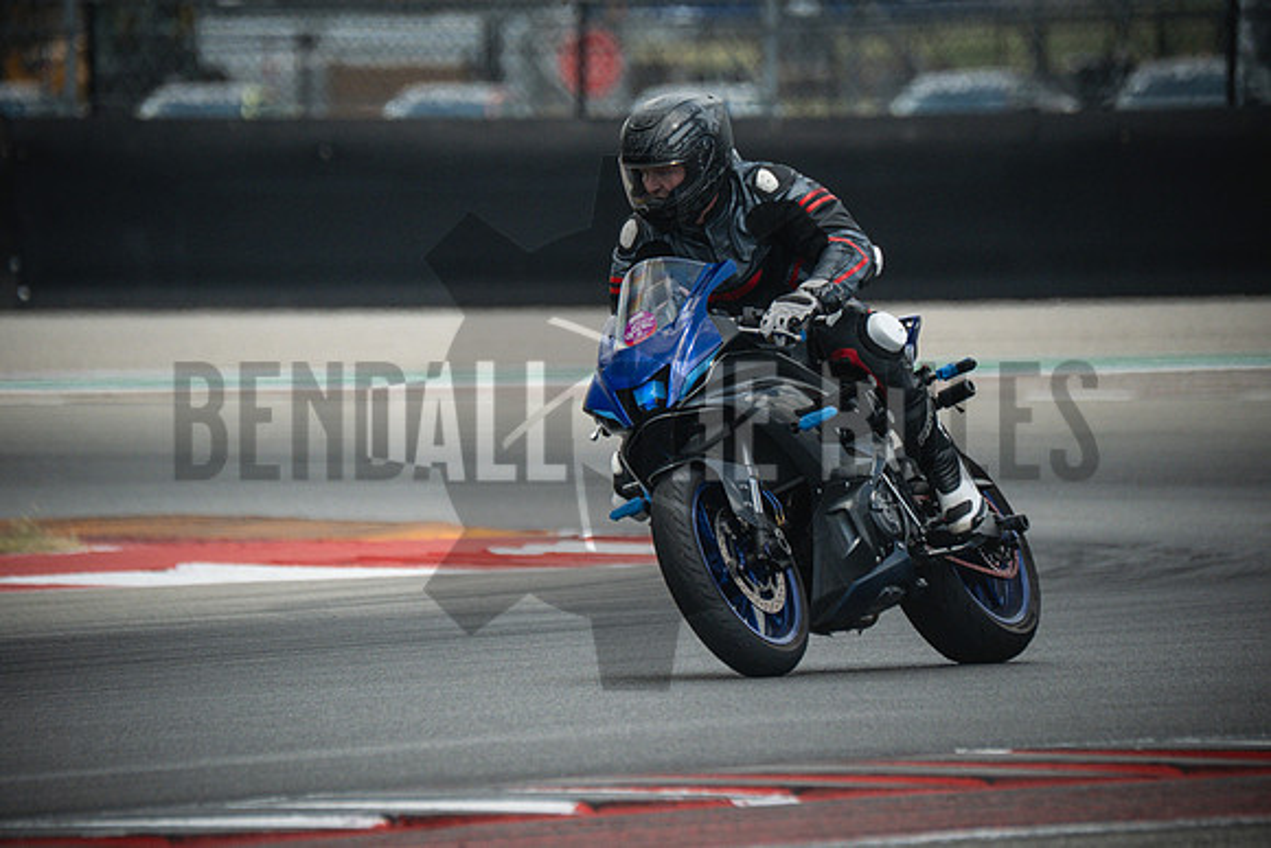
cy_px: 424
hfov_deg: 3.4
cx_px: 636
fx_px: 21187
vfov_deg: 2.3
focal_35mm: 600
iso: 1600
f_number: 5.6
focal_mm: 400
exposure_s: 1/1600
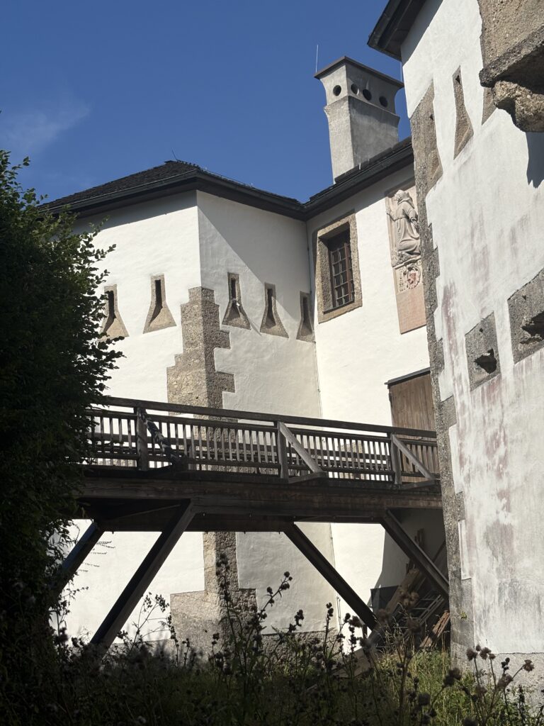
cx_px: 272
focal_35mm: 52
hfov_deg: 28.0
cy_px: 363
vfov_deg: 36.8
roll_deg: +3.4
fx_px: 1090
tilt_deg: +13.8
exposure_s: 1/5952
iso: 40
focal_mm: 5.96
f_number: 1.6
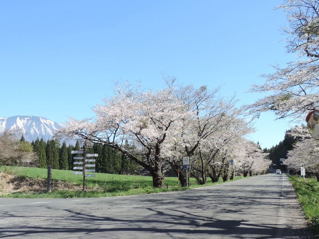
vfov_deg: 36.0
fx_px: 369
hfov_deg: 46.8
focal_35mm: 40
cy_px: 120
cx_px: 160
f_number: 3.3
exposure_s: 1/500
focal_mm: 7.1
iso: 80
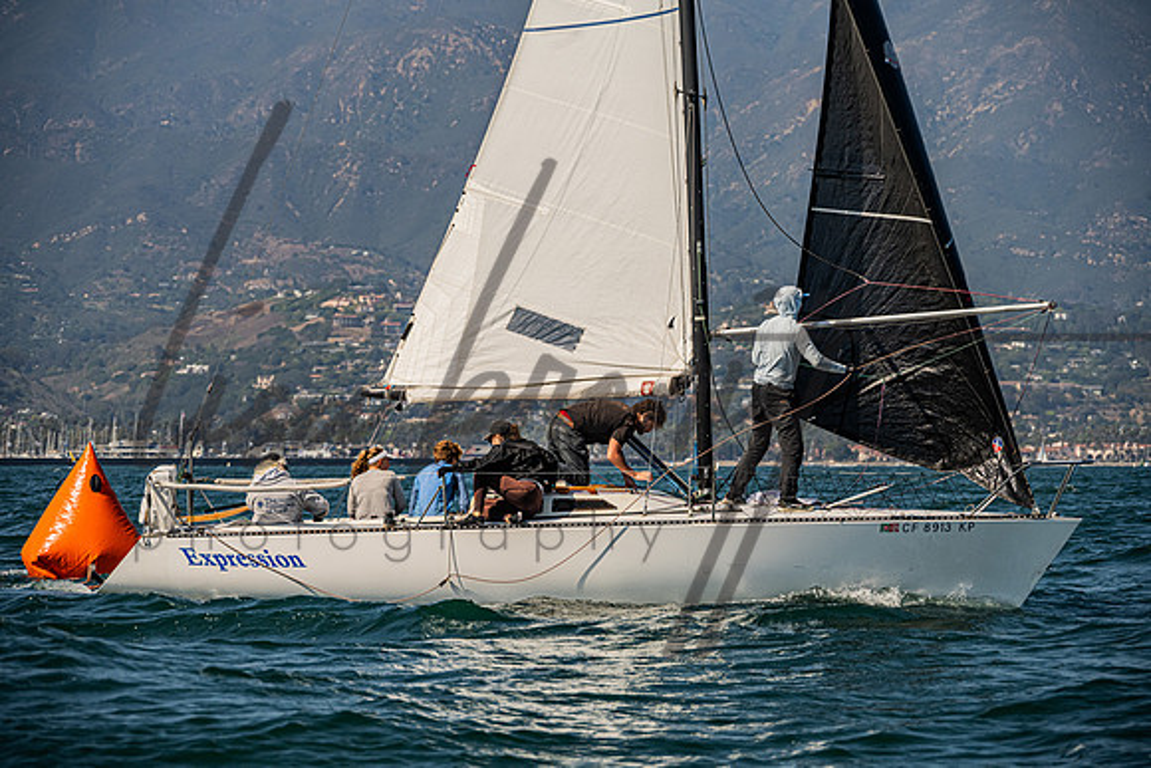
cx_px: 576
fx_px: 5276
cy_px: 384
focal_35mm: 165
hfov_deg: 12.4
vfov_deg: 8.3
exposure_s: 1/2500
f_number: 8
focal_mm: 165
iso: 500
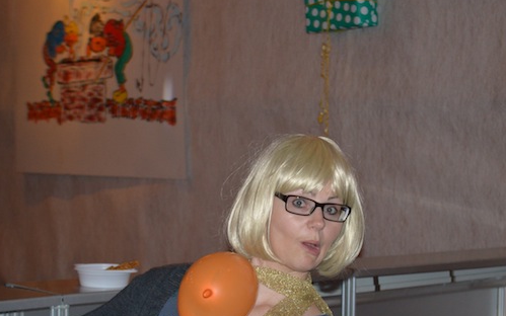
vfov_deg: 12.8
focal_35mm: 102
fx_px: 1407
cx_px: 264
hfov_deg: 20.4
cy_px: 213
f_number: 5.6
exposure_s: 1/30
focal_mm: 52
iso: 800
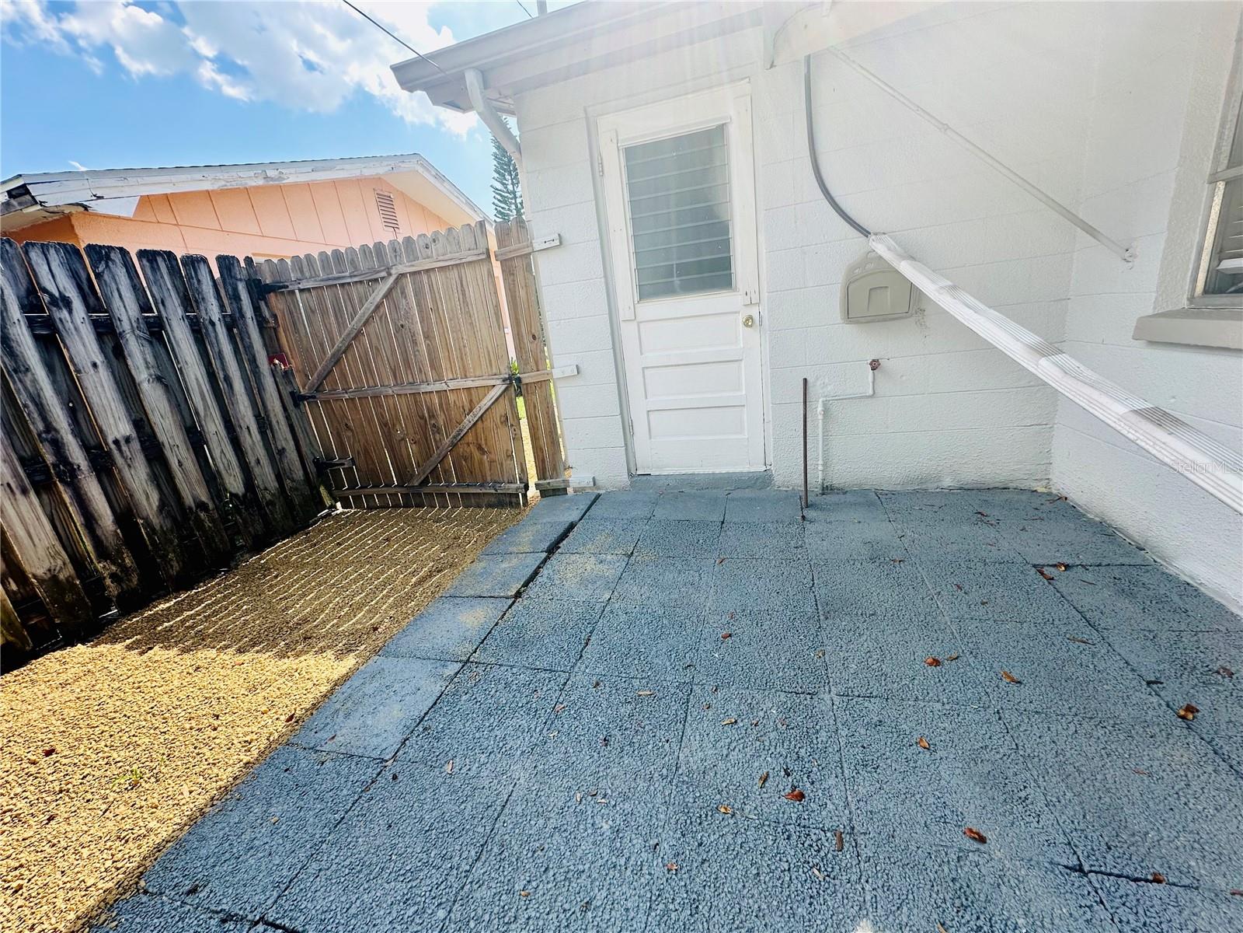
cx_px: 622
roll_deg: +6.2
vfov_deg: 85.7
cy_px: 466
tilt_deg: -15.7
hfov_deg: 102.1
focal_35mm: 14
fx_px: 503
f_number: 2.2
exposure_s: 1/567
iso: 40
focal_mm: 2.22
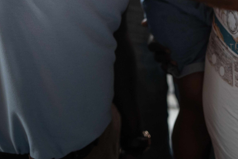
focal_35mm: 92
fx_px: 608
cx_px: 69
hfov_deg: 22.0
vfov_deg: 14.0
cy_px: -77
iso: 640
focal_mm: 28
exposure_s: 1/250
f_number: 1.7
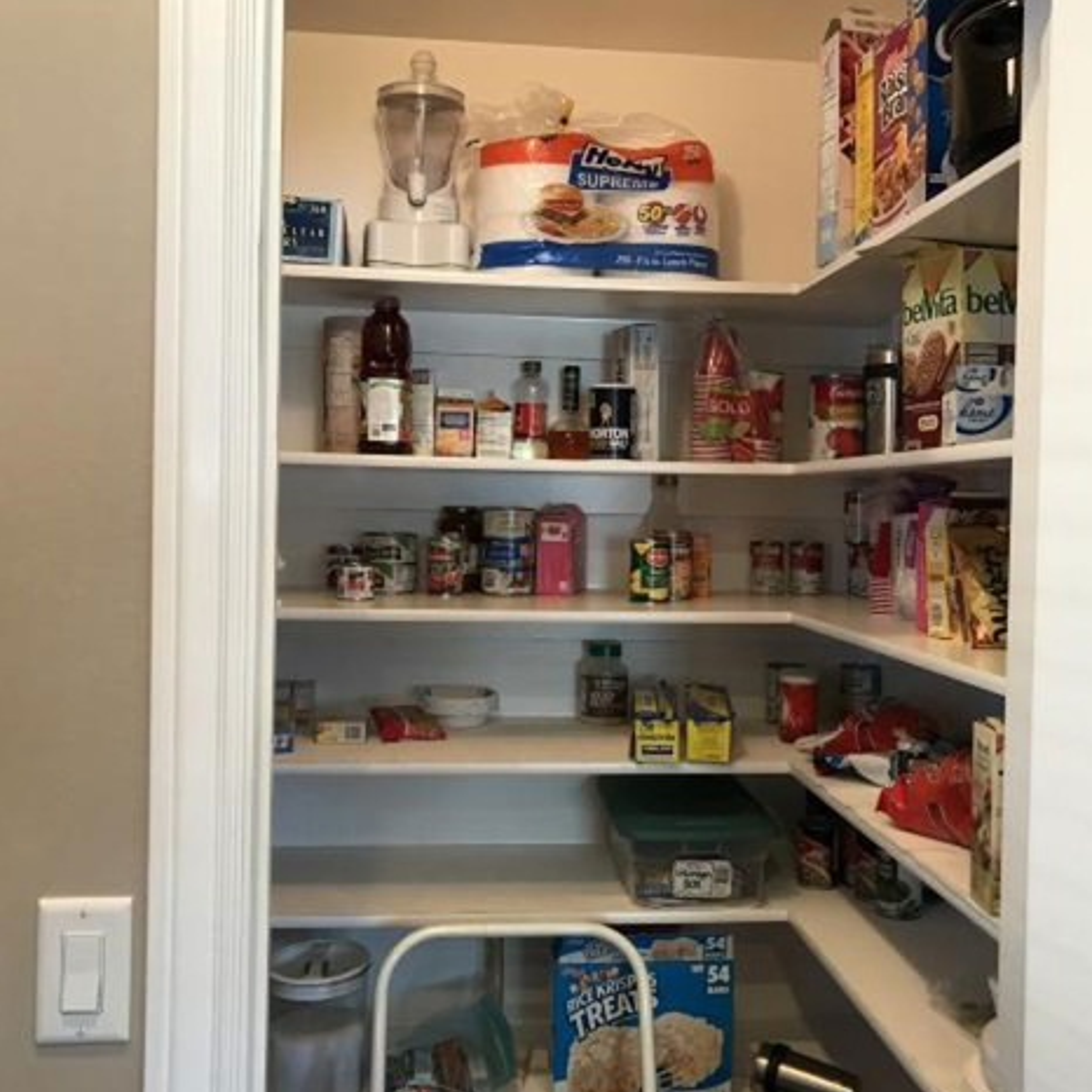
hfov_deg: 48.4
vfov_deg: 48.5
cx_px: 581
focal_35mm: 34
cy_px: 544
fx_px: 1213
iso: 40
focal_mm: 3.99
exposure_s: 1/30
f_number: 1.8
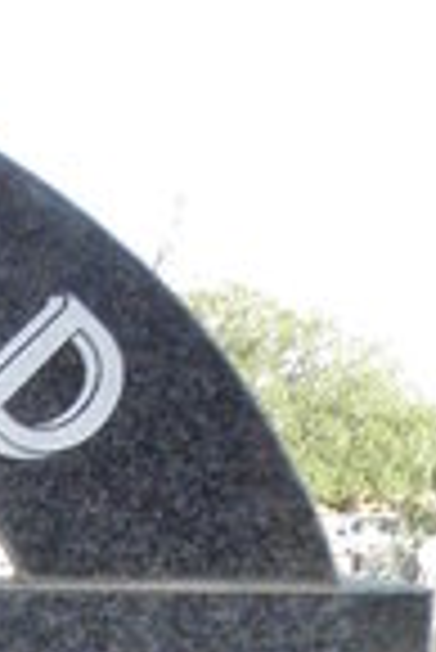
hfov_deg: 8.4
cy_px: 1448
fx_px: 2700
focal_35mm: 149
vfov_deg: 11.8
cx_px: -656
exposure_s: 1/160
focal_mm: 4.6
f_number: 6.3
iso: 200
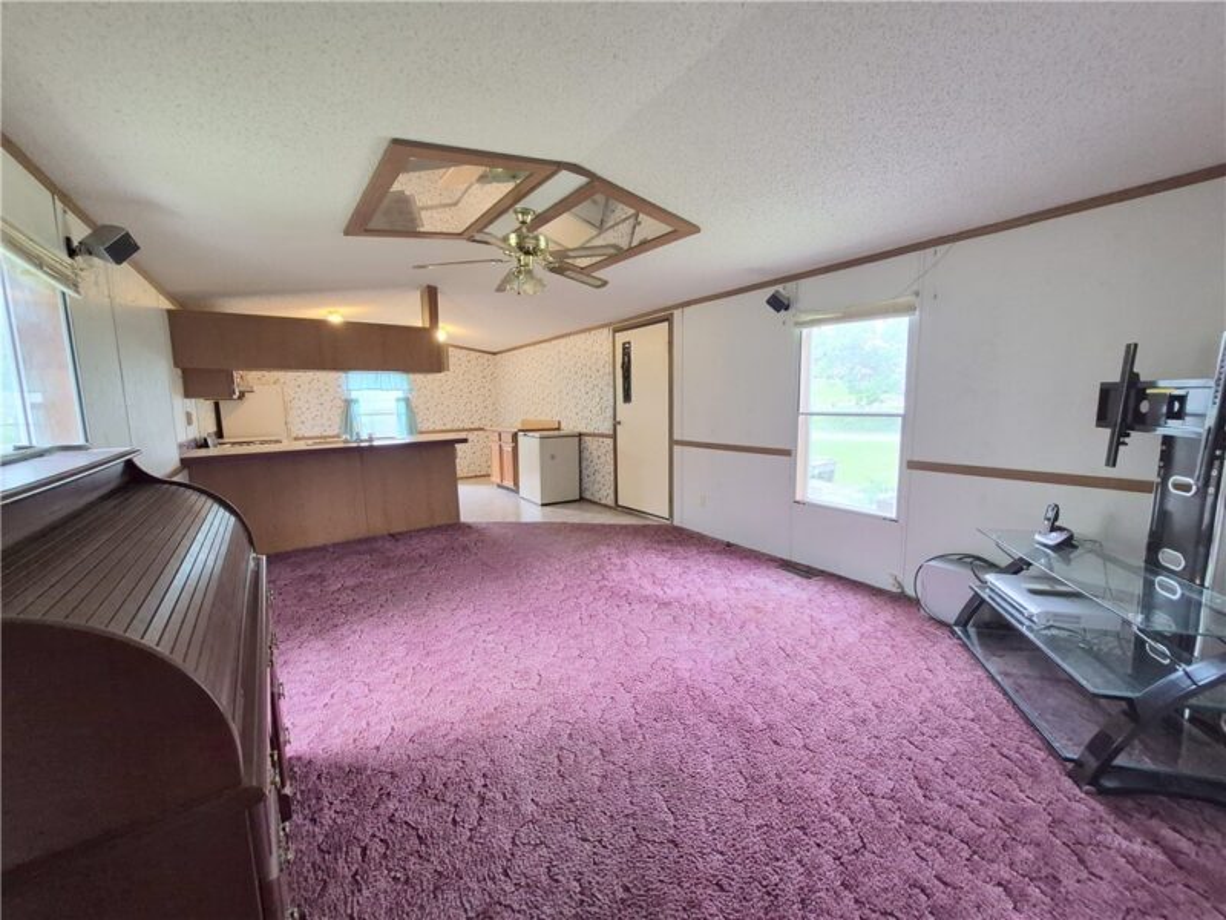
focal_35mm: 13
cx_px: 613
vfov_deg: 89.9
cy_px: 460
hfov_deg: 106.2
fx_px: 460
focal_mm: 1.74
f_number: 2.2
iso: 320
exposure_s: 1/60
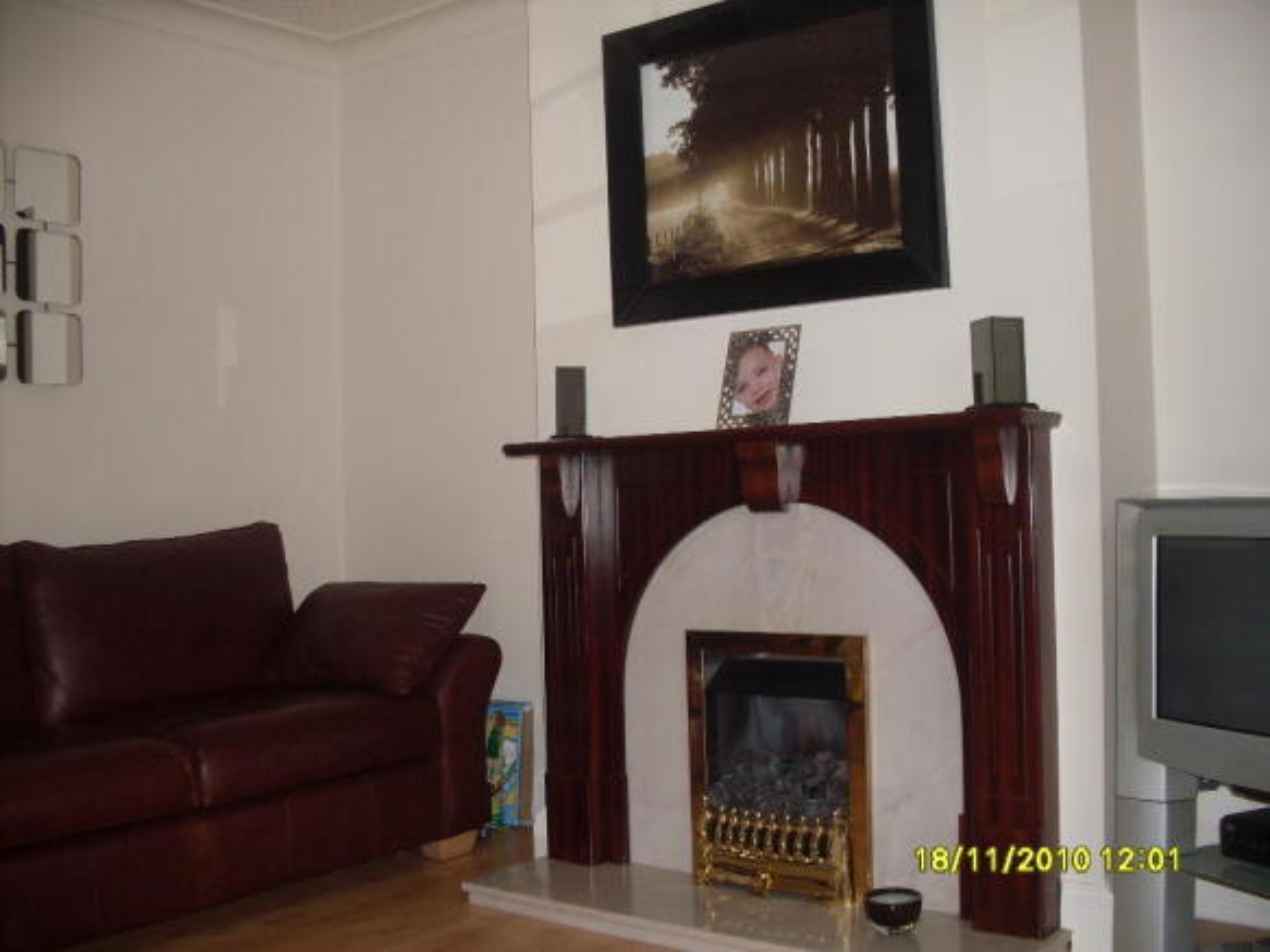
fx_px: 1394
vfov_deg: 37.7
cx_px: 635
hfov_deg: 49.0
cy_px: 476
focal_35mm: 38
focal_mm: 6.3
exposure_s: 1/45
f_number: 2.8
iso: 100
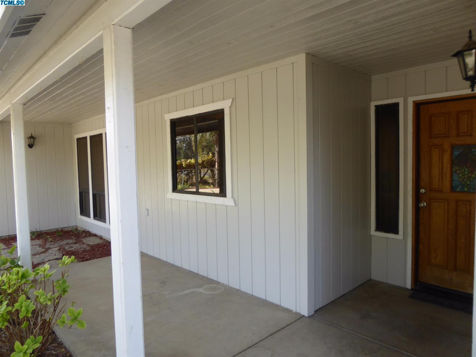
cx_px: 238
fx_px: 330
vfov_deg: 56.8
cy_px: 178
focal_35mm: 24
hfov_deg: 71.6
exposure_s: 1/80
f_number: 3.3
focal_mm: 4.3
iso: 100
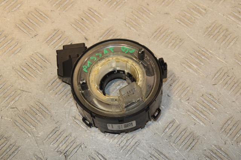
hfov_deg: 27.0
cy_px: 80
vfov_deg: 18.2
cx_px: 120
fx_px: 502
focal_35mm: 75
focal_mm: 50
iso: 800
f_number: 9
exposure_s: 1/200
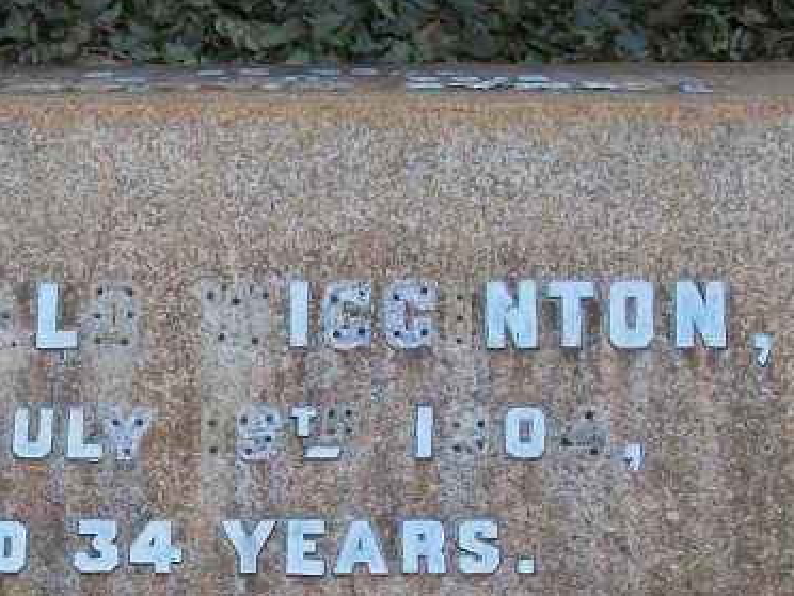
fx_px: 2248
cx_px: 188
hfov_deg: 19.9
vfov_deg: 14.9
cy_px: 563
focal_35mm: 98
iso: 80
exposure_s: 1/800
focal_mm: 6
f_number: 4.8
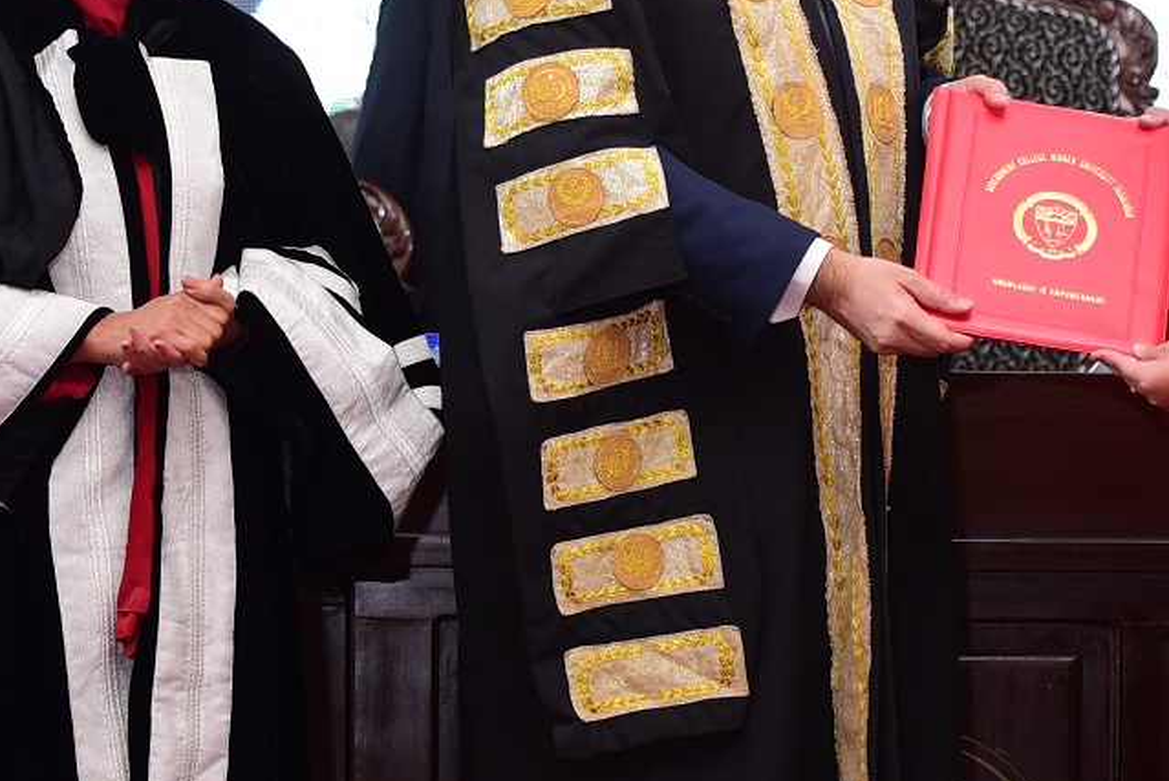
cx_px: 1095
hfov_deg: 9.1
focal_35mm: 226
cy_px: 211
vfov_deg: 6.1
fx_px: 7343
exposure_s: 1/160
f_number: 2.8
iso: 1000
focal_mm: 80
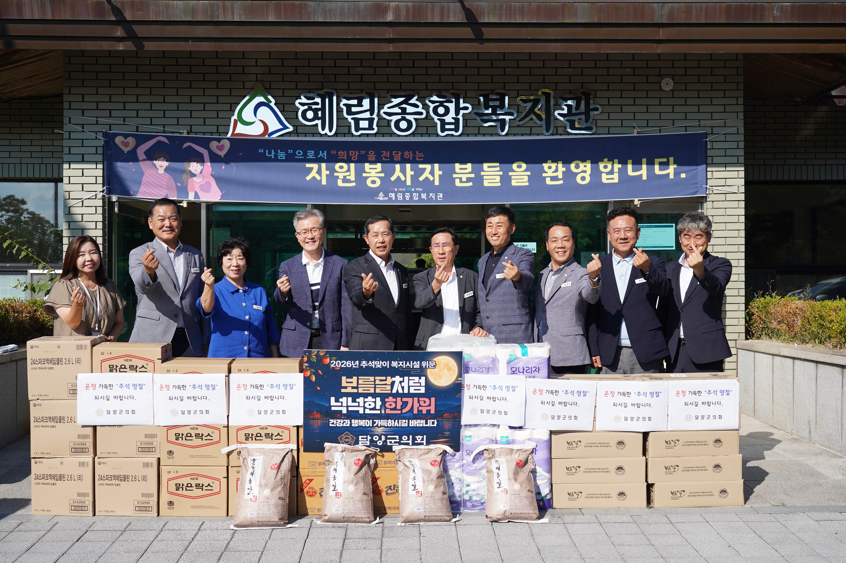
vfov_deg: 31.8
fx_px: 986
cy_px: 282
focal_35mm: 42
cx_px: 423
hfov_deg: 46.4
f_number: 5.6
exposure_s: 1/1000
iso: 160
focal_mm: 42
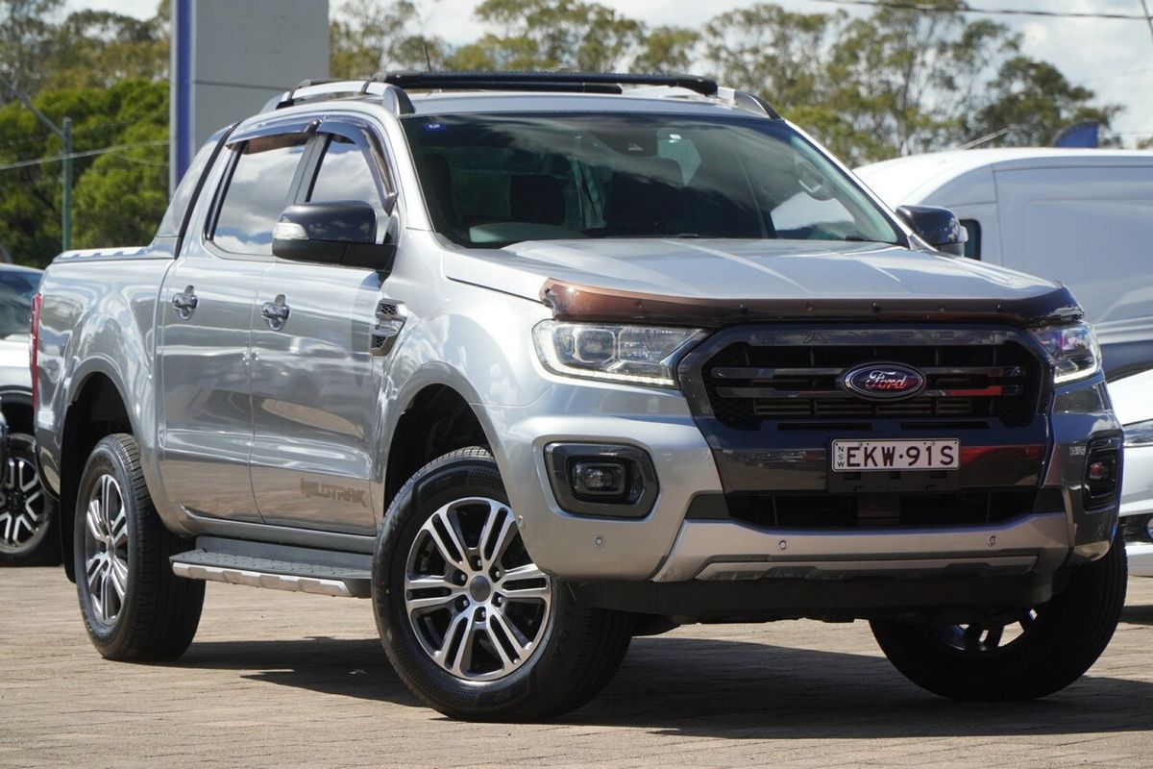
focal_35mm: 146
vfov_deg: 9.4
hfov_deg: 14.1
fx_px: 4660
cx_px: 576
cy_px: 384
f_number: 8
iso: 800
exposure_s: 1/800
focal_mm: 97
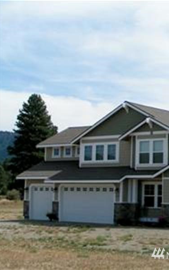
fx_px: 597
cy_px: 135
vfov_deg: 25.5
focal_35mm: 81
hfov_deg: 15.7
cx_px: 177
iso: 50
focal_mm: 8.7
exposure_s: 1/800
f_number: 5
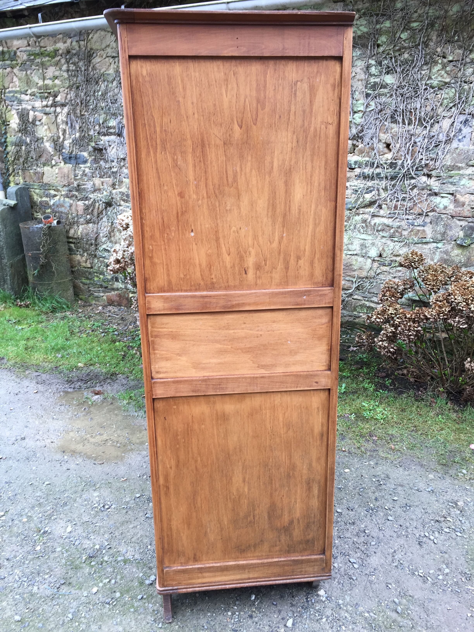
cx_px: 237
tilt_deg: -17.7
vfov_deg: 61.7
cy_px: 316
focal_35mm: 29
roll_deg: -0.2
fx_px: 529
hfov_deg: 48.2
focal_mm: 4.15
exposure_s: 1/60
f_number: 2.2
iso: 32
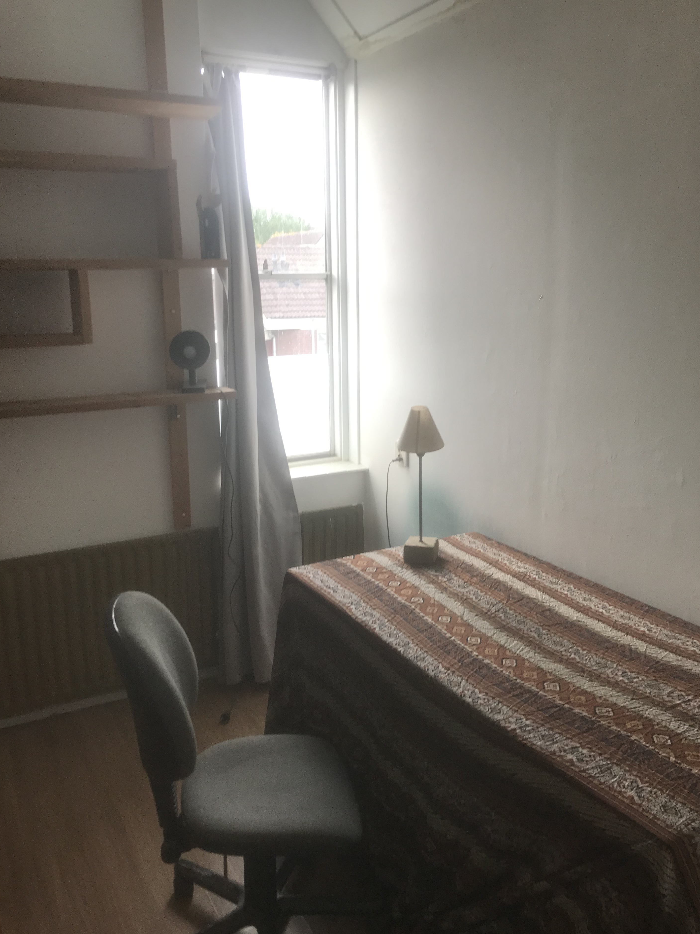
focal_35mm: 30
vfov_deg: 60.0
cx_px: 372
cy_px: 469
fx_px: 809
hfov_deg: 46.8
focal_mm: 4
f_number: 1.8
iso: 25
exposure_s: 1/100
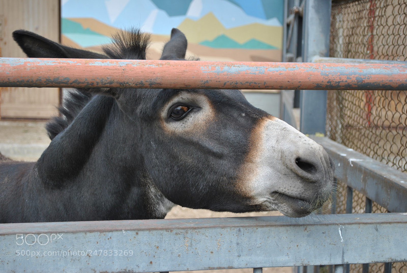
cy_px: 136
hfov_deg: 31.9
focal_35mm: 63
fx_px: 713
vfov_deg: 21.6
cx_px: 204
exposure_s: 1/125
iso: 100
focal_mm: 42
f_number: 5.6
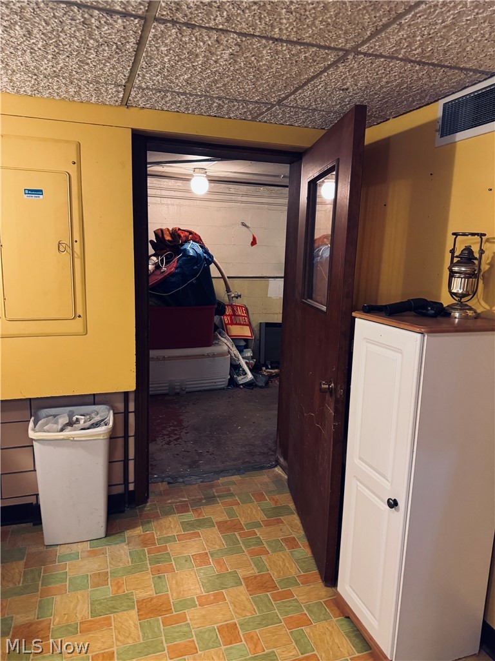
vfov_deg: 71.6
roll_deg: -1.6
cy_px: 330
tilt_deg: -9.4
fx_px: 458
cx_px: 248
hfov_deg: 56.8
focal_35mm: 24
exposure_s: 1/60
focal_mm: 6.76
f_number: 1.78
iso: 640
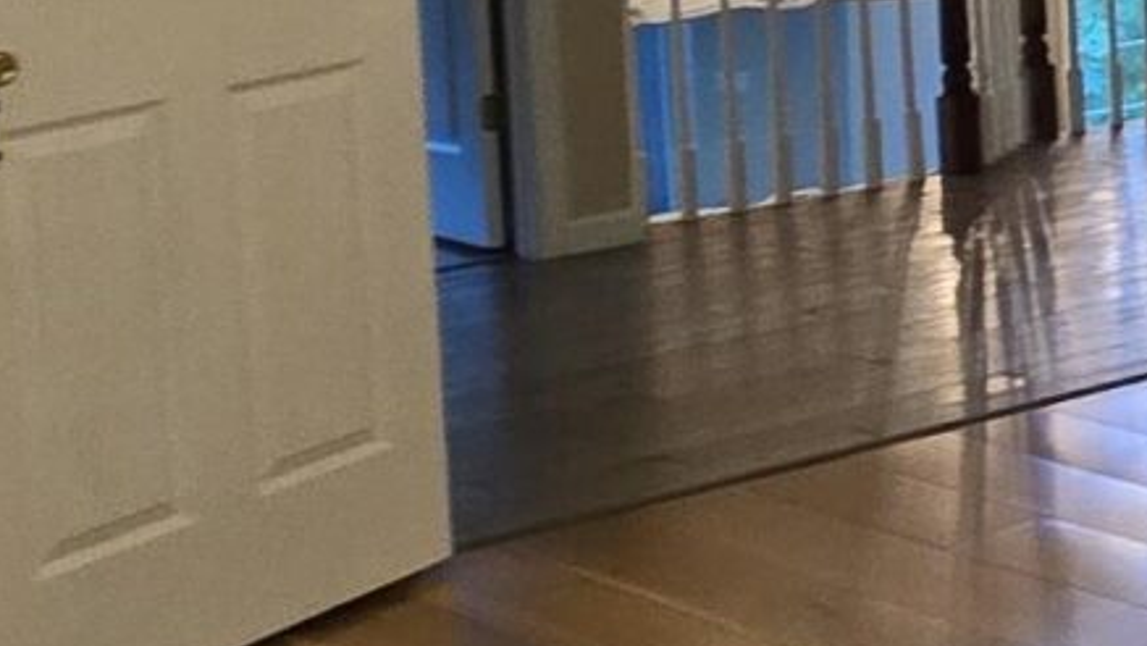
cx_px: 2593
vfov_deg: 14.0
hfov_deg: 16.0
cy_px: -176
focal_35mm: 83
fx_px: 2525
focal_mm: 2.2
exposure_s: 1/60
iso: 200
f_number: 2.2
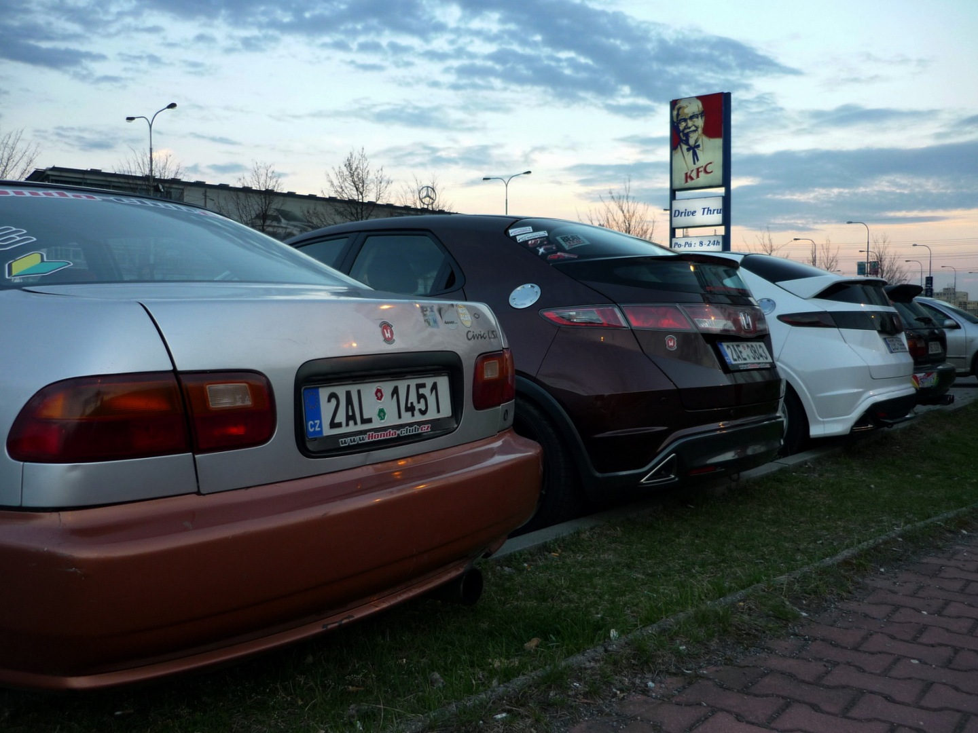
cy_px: 366
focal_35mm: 33
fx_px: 932
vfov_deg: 42.9
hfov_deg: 55.4
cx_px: 489
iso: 100
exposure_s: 1/40
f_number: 2.8
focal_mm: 5.5
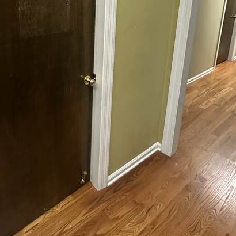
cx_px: 66
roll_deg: +0.0
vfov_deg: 51.0
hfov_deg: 53.6
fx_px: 224
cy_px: 37
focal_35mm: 29
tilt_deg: -9.3
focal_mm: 2.22
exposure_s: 1/60
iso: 800
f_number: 2.2
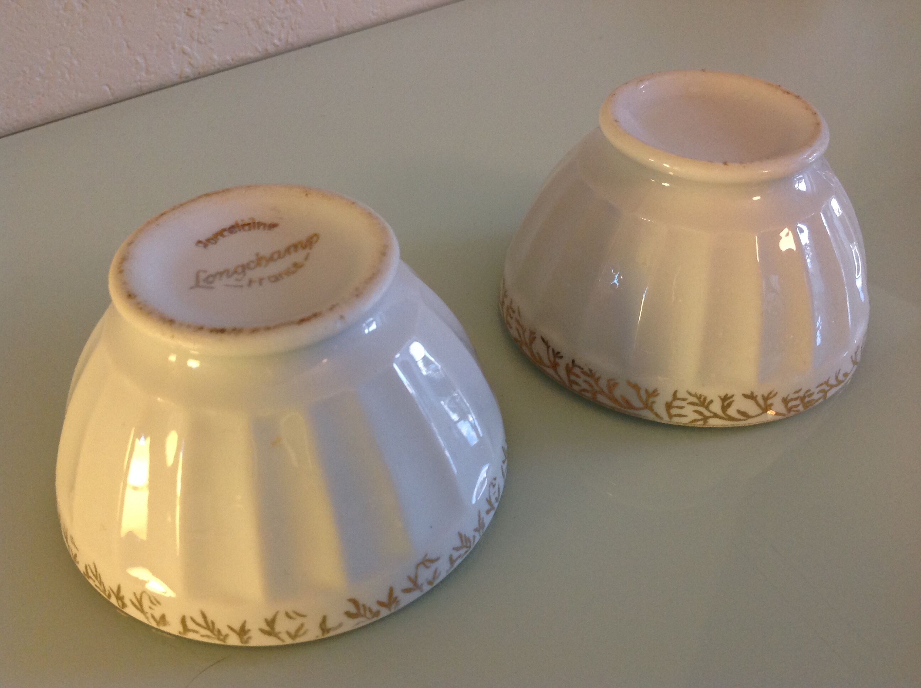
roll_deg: +0.7
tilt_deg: -39.9
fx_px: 930
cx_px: 460
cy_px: 344
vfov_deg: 40.6
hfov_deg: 52.7
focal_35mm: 35
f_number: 2.4
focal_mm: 4.28
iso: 125
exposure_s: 1/17
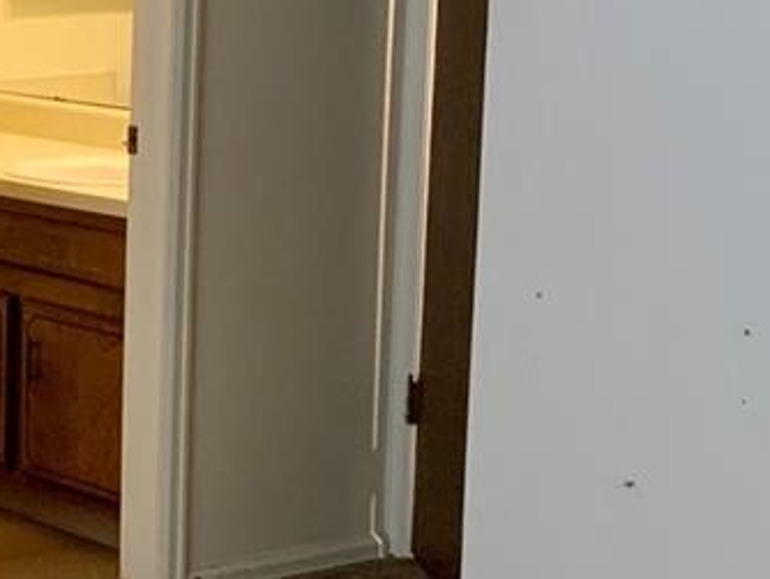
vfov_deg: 13.2
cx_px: -272
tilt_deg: -9.4
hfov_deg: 16.5
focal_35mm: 112
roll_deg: -0.9
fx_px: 2493
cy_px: 351
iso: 320
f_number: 1.8
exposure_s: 1/60
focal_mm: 4.25
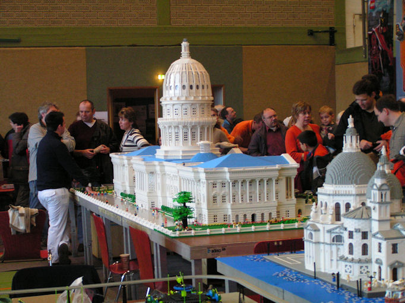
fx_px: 889
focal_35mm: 76
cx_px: 202
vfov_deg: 19.4
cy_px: 152
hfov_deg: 25.7
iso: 200
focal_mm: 12.7
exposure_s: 1/50
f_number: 3.2
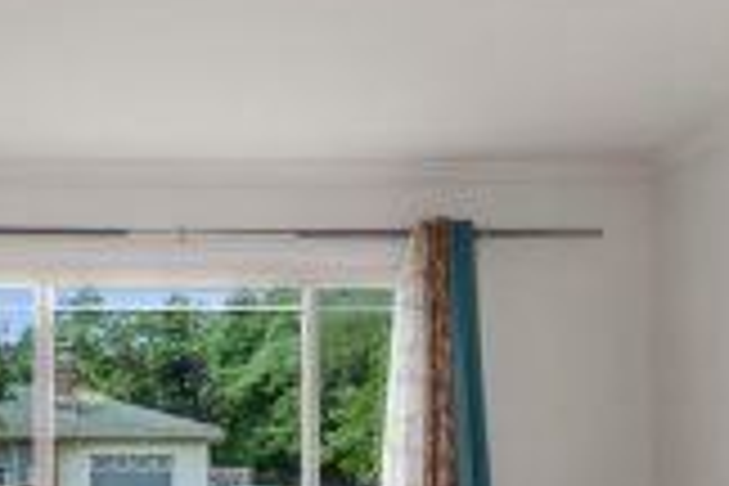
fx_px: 1498
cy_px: 558
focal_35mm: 74
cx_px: 164
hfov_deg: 26.9
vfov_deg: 17.7
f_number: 11
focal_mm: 16
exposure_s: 1/1.25
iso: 400
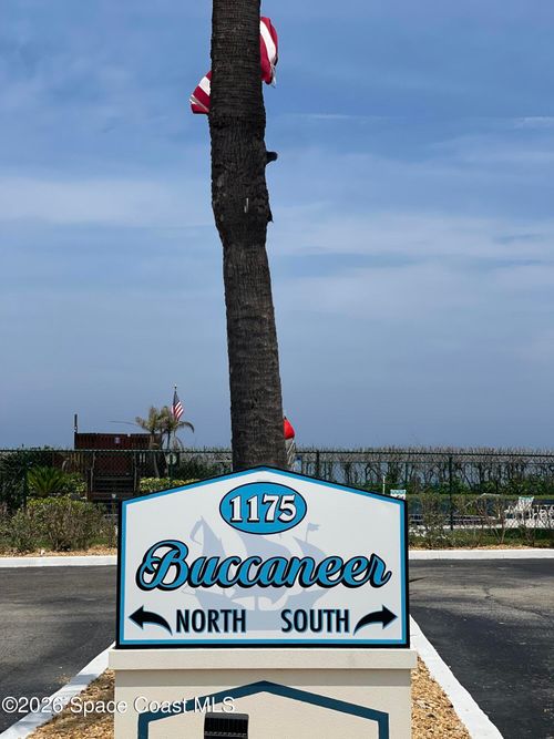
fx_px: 1366
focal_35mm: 64
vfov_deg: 30.3
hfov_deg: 22.9
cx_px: 277
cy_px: 370
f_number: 2.2
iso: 32
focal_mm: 7.5
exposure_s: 1/3650
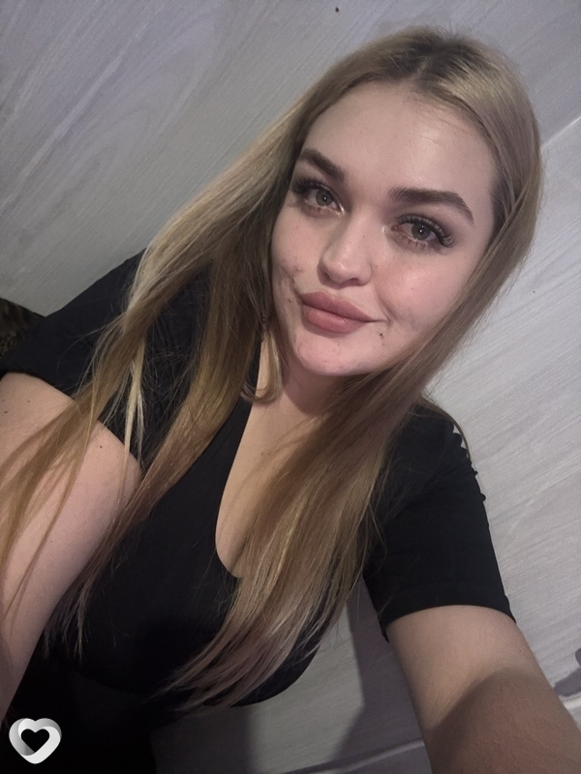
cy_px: 387
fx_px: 515
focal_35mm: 23
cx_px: 290
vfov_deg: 73.9
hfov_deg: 58.9
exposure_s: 1/20
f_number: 1.9
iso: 500
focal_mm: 2.69
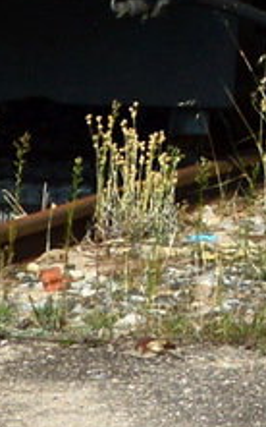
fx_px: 4933
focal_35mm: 425
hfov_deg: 3.1
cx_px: 547
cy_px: -742
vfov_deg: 4.8
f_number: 7.1
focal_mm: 32
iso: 100
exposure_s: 1/800
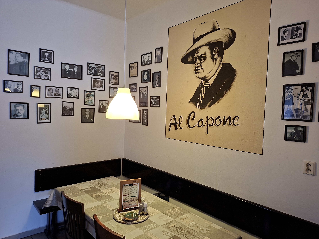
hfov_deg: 73.9
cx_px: 160
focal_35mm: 23
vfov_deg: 58.9
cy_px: 120
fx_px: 212
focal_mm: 5.54
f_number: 1.8
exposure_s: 1/50
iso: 320
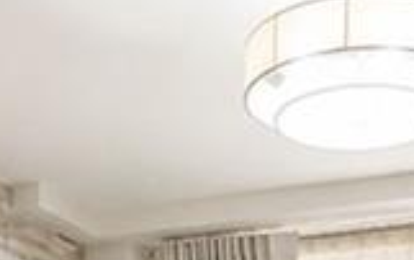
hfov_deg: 21.3
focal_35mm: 97
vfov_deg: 11.7
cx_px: 141
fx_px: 1096
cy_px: 561
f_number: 7.1
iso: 1600
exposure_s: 1/100
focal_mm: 10
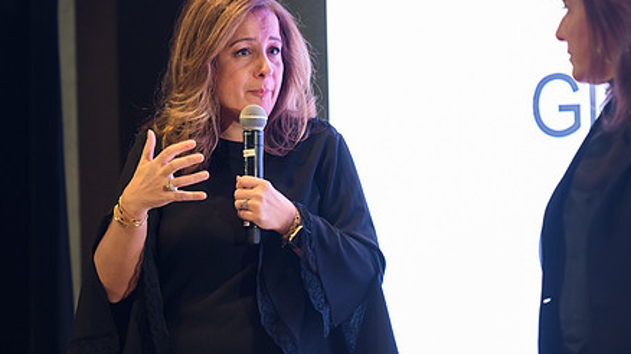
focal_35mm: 229
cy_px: 97
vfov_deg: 5.3
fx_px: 3830
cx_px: 373
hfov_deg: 9.4
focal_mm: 165
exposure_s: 1/200
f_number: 3.2
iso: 1250
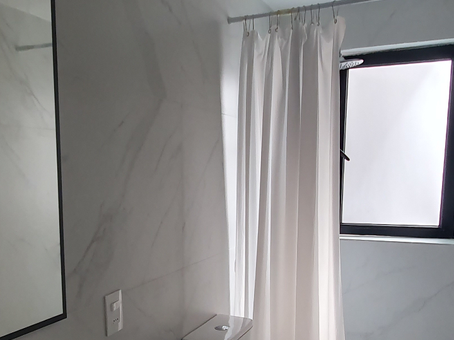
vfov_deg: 37.8
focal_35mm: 37
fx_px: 485
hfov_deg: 49.7
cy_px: 249
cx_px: 172
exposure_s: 1/50
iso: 200
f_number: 2.2
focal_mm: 1.8
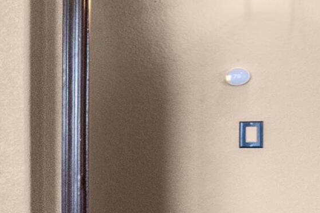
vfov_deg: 16.8
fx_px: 720
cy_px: 139
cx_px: -487
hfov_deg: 14.2
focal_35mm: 81
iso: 800
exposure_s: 1/3
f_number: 22
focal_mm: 10
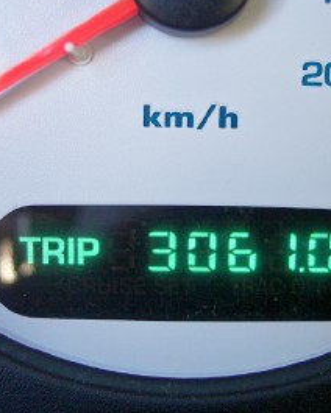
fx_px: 686
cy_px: 186
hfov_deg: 27.1
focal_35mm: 56
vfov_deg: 33.5
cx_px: 169
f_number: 2.8
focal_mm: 8
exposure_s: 1/45
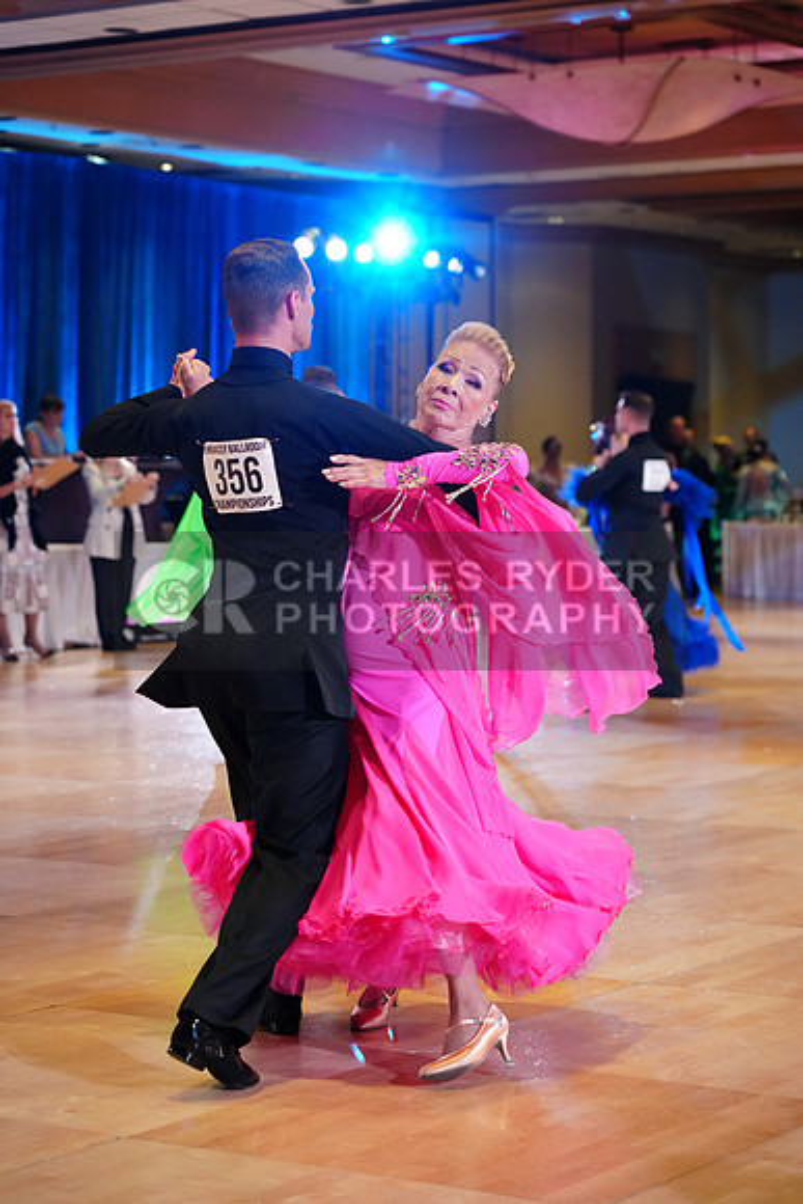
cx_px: 402
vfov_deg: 23.6
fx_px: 2875
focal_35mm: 86
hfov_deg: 15.9
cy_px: 602
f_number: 4
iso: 4000
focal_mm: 86
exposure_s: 1/640
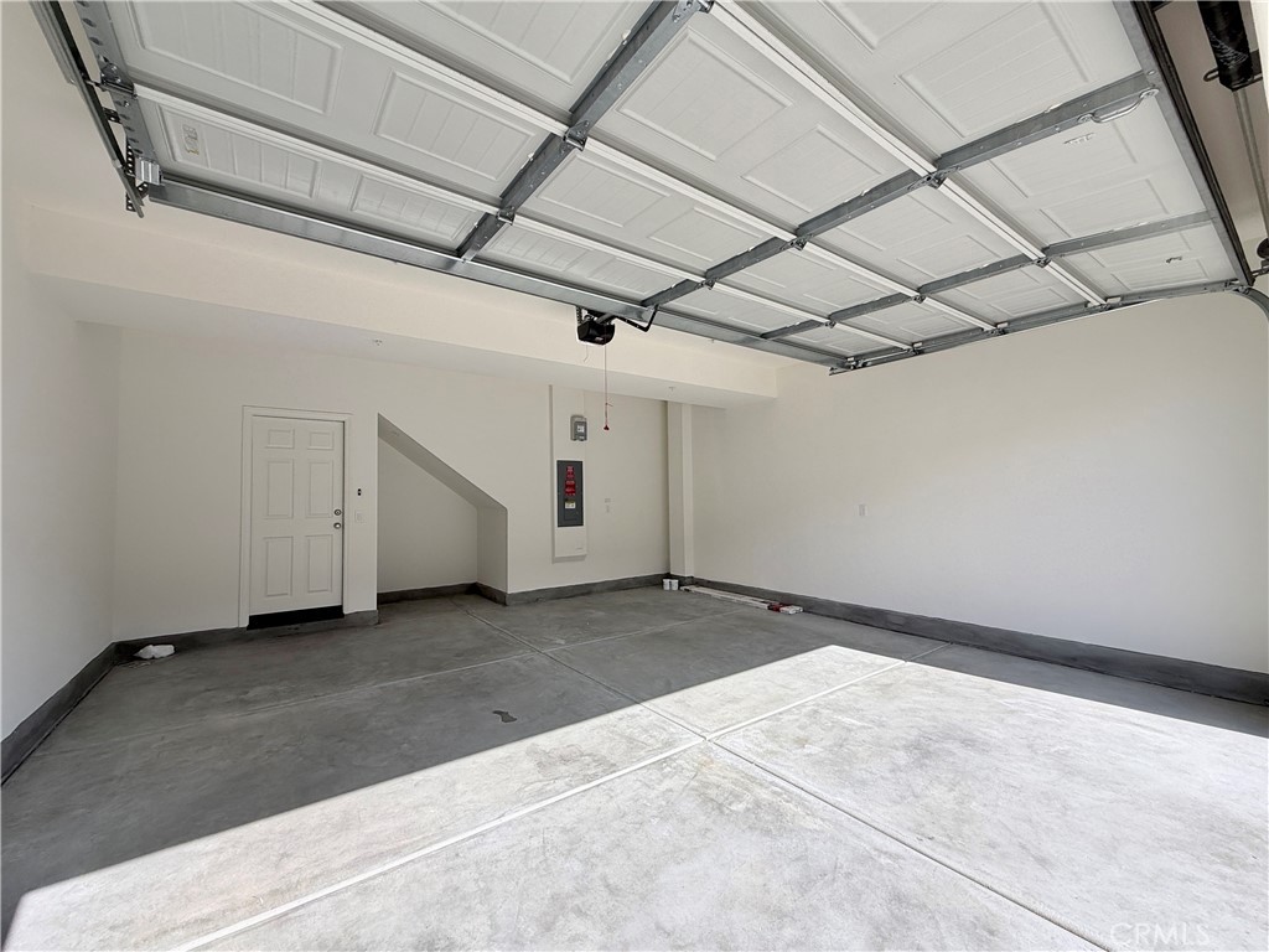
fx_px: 513
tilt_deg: +2.6
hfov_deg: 102.1
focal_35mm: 14
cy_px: 476
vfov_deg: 85.7
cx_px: 634
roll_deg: +0.9
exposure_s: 1/770
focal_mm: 2.22
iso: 40
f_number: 2.2
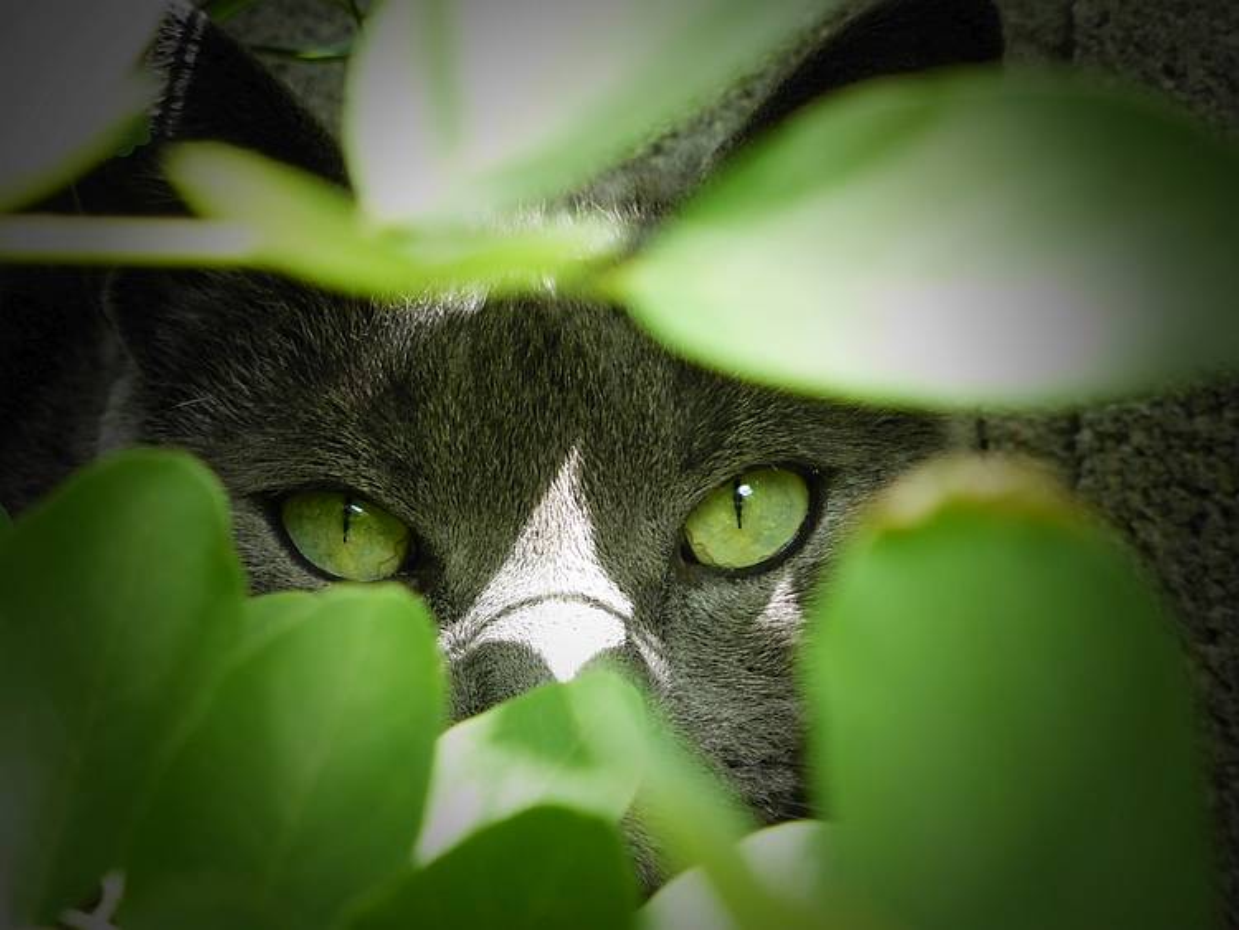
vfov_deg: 13.6
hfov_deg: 18.0
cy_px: 465
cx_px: 620
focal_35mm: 109
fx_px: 3903
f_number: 5.3
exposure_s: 1/60
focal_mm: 19.4
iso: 400
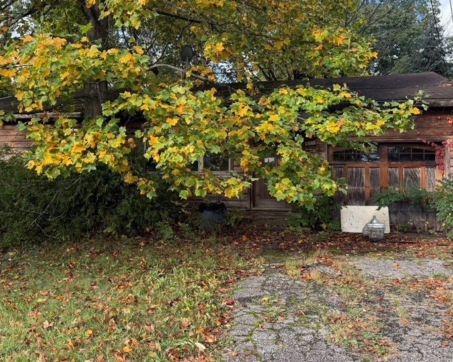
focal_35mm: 35
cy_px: 164
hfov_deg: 51.3
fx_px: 469
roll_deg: +0.0
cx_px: 191
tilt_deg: +4.5
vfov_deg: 42.2
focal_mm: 6.76
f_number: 1.78
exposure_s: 1/617
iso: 100
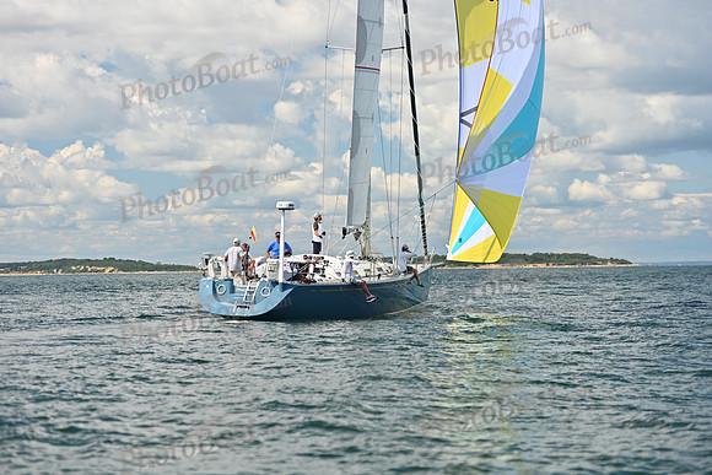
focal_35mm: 95
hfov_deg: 21.5
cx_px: 356
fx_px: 1879
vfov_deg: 14.4
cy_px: 238
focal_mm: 95
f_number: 2.8
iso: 250
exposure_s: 1/2500
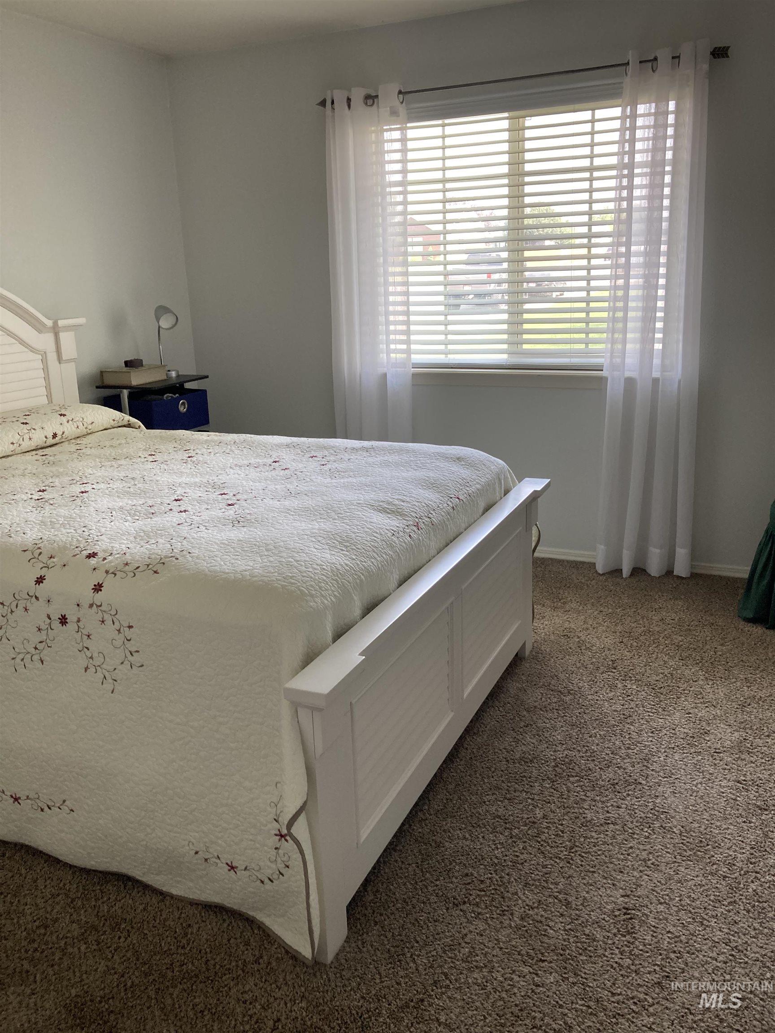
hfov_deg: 49.7
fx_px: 836
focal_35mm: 28
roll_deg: +2.6
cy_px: 516
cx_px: 388
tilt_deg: -13.5
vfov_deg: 63.4
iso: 80
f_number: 1.8
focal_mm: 3.99
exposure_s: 1/121
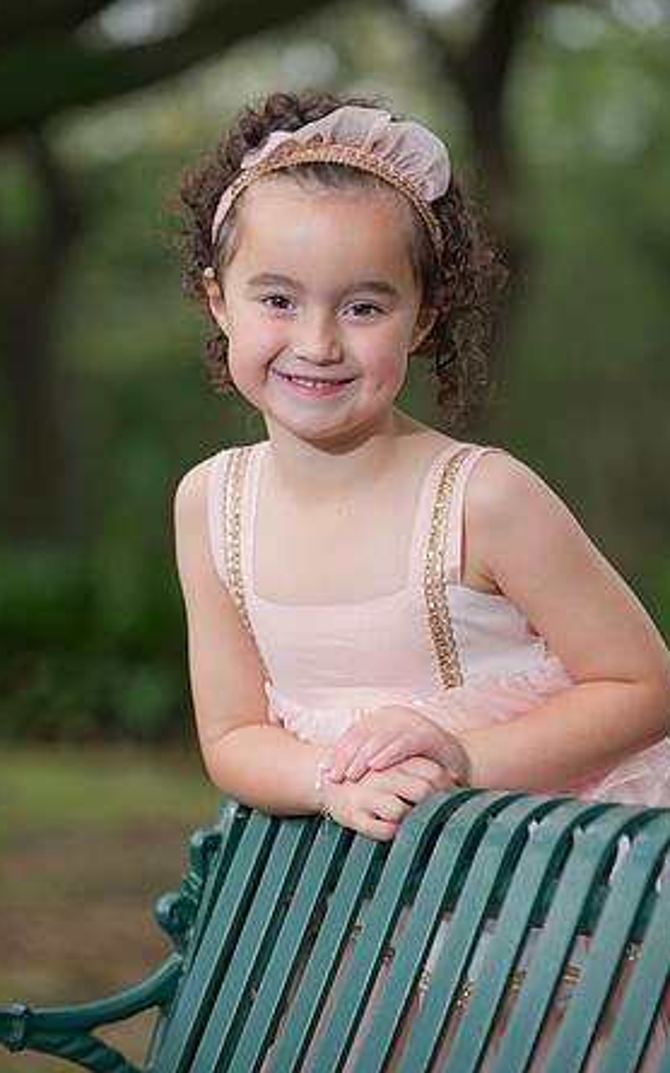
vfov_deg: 15.0
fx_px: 4062
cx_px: 348
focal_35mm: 139
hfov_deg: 9.4
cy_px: 538
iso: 400
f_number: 3.2
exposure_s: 1/200
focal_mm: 135
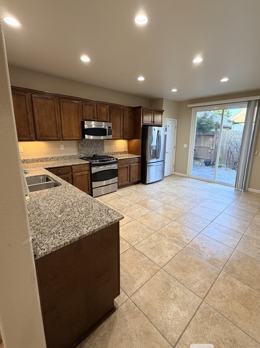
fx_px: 160
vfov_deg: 94.5
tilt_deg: -12.3
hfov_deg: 78.0
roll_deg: -1.6
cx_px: 137
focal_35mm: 16
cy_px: 169
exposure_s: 1/60
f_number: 2.2
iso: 200
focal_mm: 2.22
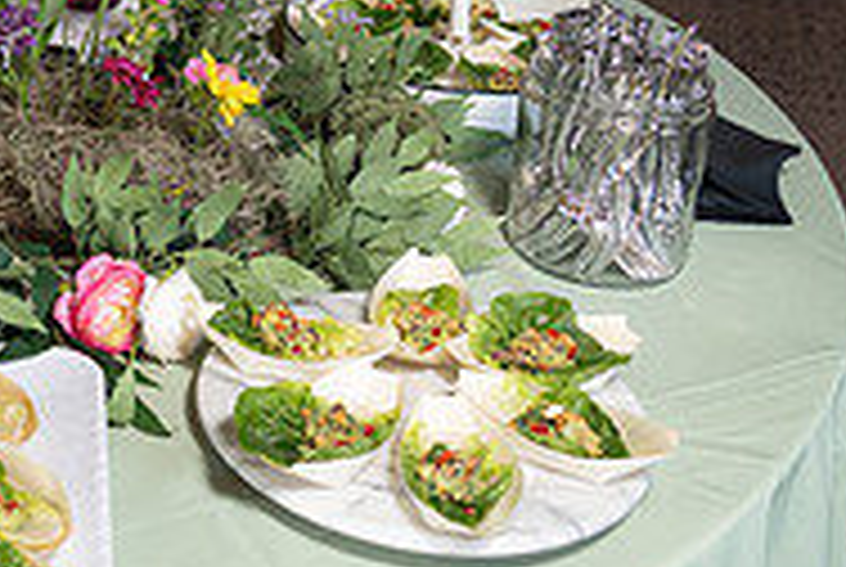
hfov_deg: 25.6
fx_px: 1742
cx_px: -45
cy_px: -52
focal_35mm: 74
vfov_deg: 17.9
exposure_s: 1/200
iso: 1250
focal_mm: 24
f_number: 4
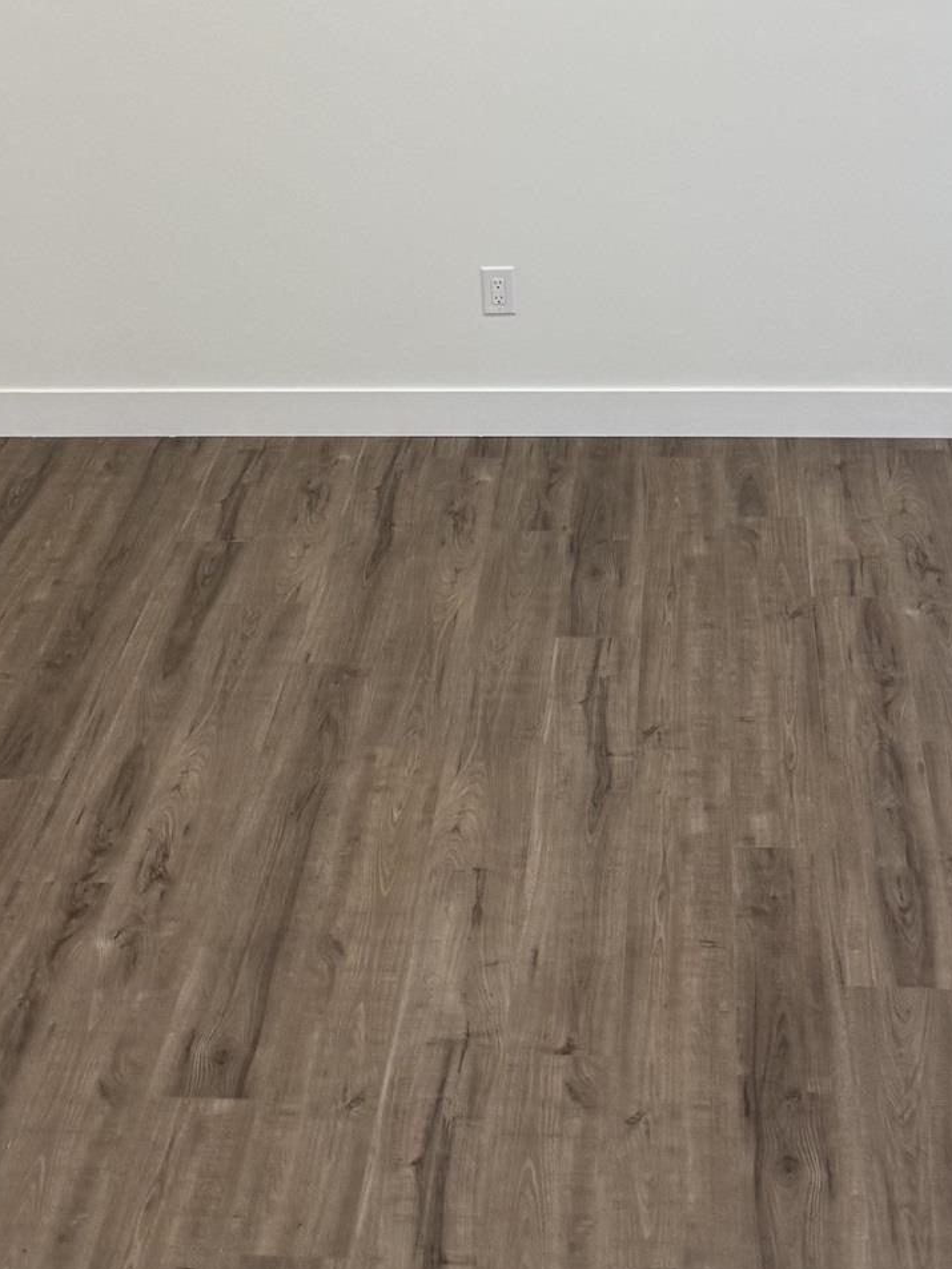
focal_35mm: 58
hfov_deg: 25.2
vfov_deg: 32.7
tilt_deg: -22.7
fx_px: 2126
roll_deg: -0.5
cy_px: 350
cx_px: 521
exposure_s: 1/120
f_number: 1.78
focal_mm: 6.76
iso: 160
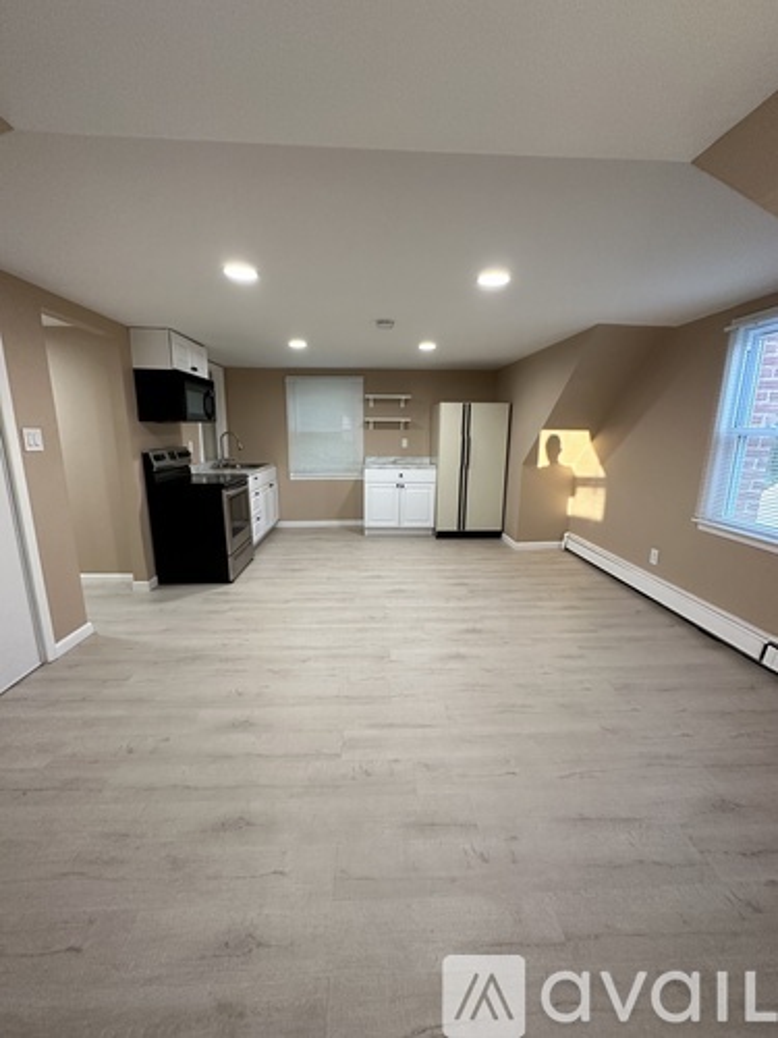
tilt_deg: -12.4
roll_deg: -0.4
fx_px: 420
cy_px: 519
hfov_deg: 85.7
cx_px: 389
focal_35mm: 14
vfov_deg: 102.1
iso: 250
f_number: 2.2
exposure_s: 1/120
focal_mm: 2.22
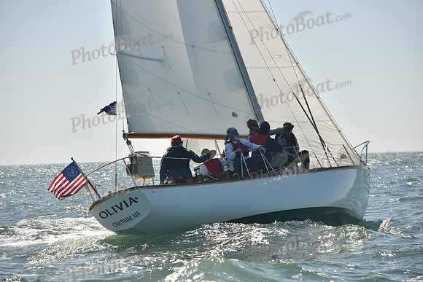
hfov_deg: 15.2
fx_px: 1587
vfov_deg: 10.2
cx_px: 212
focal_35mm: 135
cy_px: 141
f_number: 5
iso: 250
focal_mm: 135
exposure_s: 1/1000
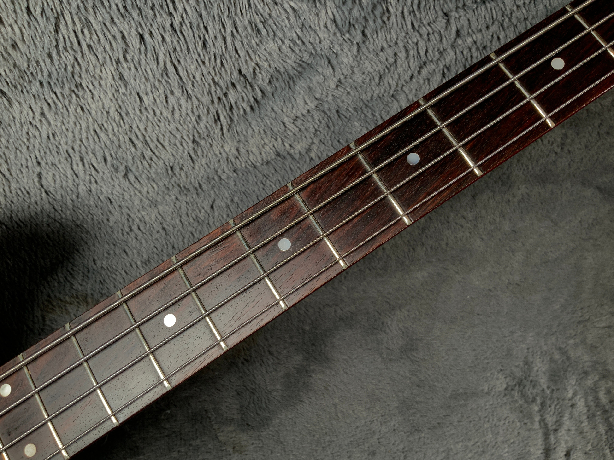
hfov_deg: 61.7
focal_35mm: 29
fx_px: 514
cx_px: 307
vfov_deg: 48.2
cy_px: 230
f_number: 1.8
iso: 25
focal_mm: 3
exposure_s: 1/156
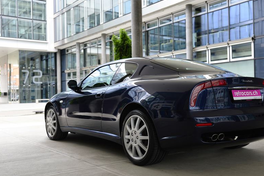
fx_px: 308
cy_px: 88
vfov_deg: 31.9
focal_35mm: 42
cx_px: 143
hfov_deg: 46.3
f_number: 4.5
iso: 400
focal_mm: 34
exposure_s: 1/100
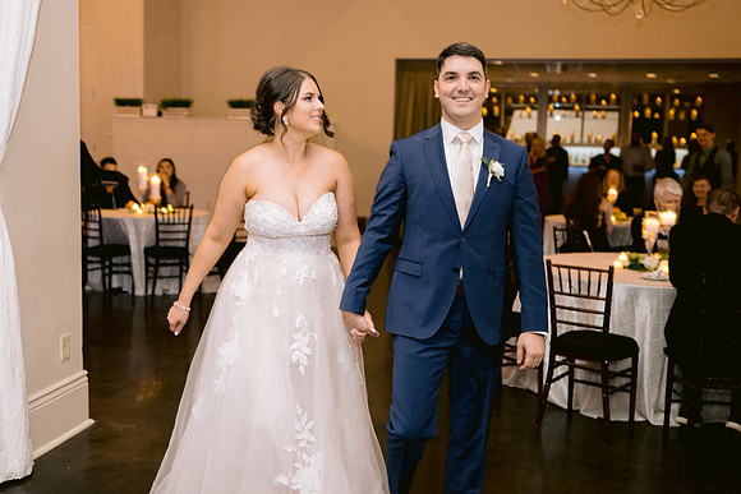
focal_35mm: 43
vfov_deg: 31.1
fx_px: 889
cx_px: 308
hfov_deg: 45.1
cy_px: 247
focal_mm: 35
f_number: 2.2
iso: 1600
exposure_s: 1/100
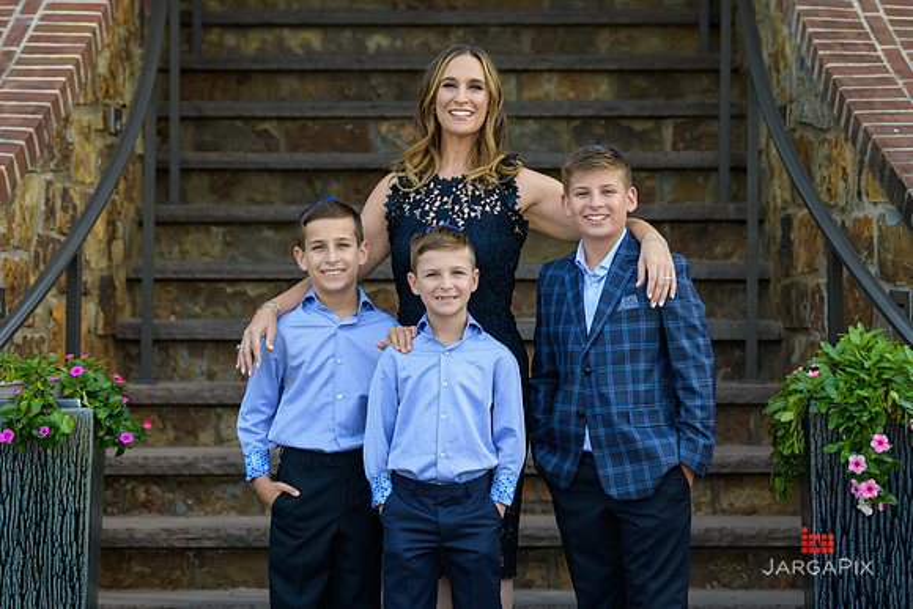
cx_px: 429
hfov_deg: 17.0
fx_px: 3053
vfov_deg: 11.4
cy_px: 304
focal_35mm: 120
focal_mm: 102
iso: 200
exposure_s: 1/640
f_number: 3.2
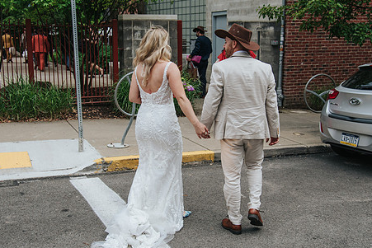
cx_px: 175
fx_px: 475
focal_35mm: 46
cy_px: 119
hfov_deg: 42.7
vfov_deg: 29.3
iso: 280
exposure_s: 1/250
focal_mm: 32
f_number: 4
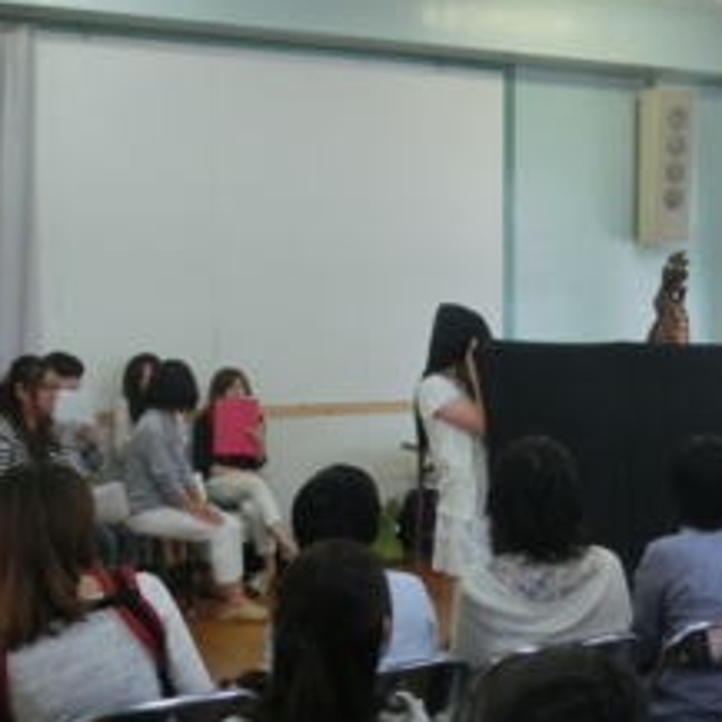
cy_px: 323
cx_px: 635
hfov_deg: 26.9
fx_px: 1463
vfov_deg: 27.7
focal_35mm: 62
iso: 400
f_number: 3.9
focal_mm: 6.67
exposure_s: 1/125
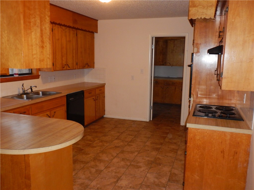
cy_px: 95
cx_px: 127
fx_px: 227
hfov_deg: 58.4
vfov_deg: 45.4
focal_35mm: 31
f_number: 4.2
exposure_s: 1/30
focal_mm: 5.6
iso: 400
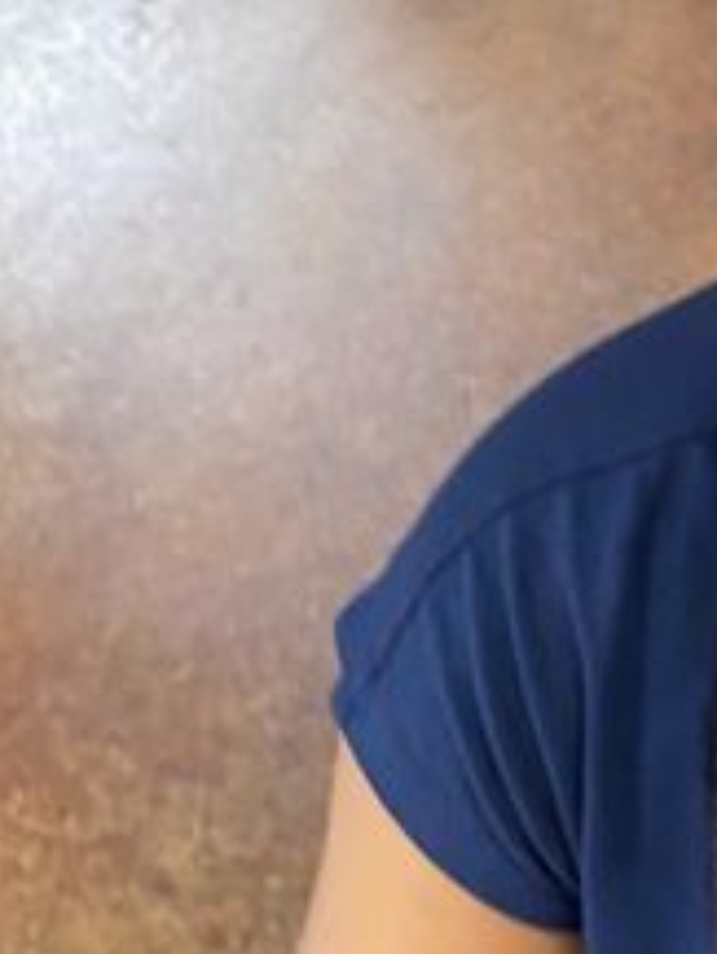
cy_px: 343
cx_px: 1161
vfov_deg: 20.4
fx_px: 2649
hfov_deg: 14.2
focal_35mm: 96
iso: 160
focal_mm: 4.25
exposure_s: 1/60
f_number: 1.8
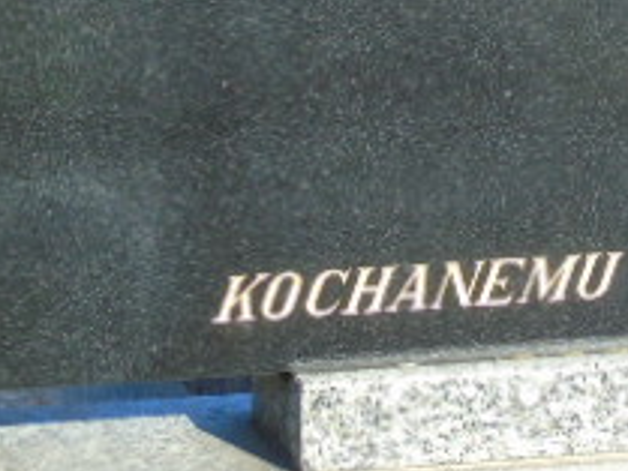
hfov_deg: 5.9
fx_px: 6008
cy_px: 141
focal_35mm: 331
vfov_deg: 4.5
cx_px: 787
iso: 80
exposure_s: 1/200
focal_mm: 19
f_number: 4.4
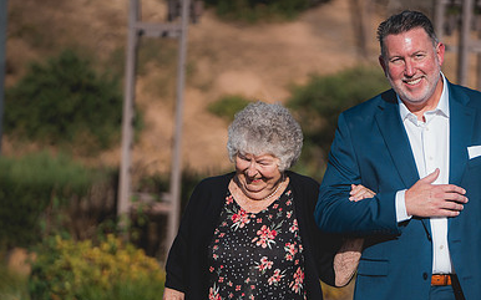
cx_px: 344
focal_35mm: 253
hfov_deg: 8.3
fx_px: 3316
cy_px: 187
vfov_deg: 5.2
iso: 320
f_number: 2.8
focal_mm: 165
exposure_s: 1/8000
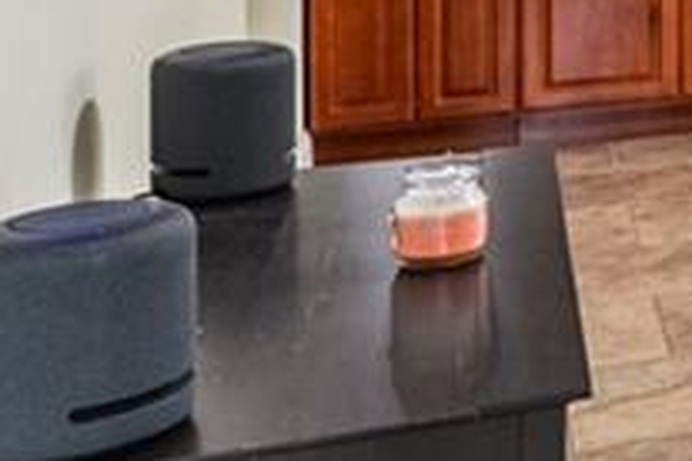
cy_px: -239
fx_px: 1518
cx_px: 1384
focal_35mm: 79
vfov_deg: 15.8
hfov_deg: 17.8
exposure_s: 1/2.5
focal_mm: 16
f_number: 13
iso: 400
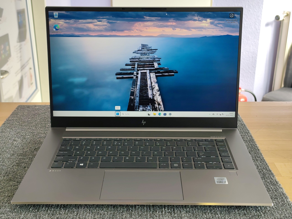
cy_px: 110
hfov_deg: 41.2
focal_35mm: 46
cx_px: 146
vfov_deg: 31.5
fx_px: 388
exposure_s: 1/100
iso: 64
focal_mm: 6.07
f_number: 1.7
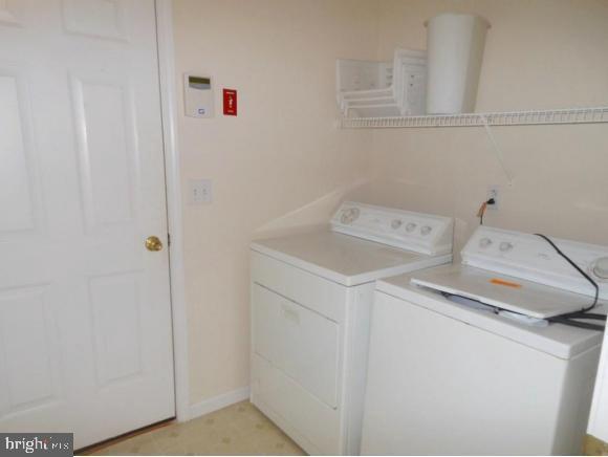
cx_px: 304
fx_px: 439
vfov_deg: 54.9
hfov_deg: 69.3
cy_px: 228
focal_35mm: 25
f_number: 3.2
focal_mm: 4.5
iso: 200
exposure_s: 1/25
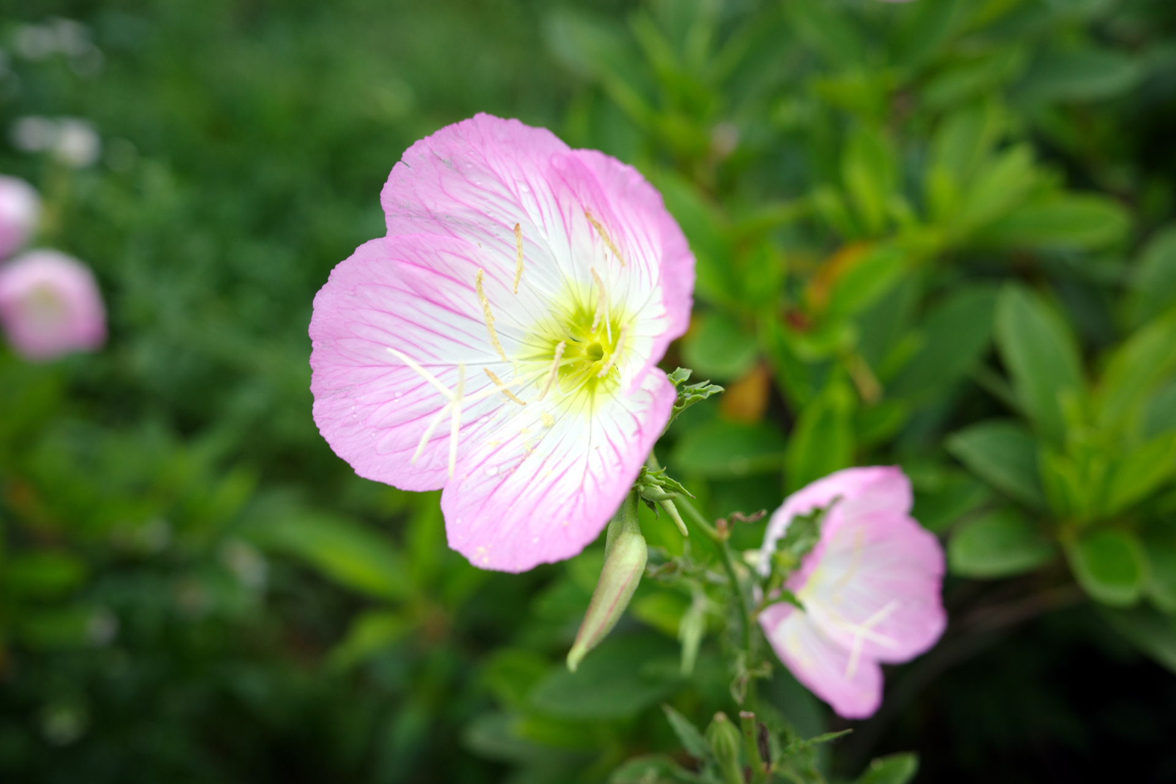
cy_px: 392
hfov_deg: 48.5
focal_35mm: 40
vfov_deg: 33.4
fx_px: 1307
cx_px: 588
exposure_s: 1/200
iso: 100
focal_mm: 26
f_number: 3.5
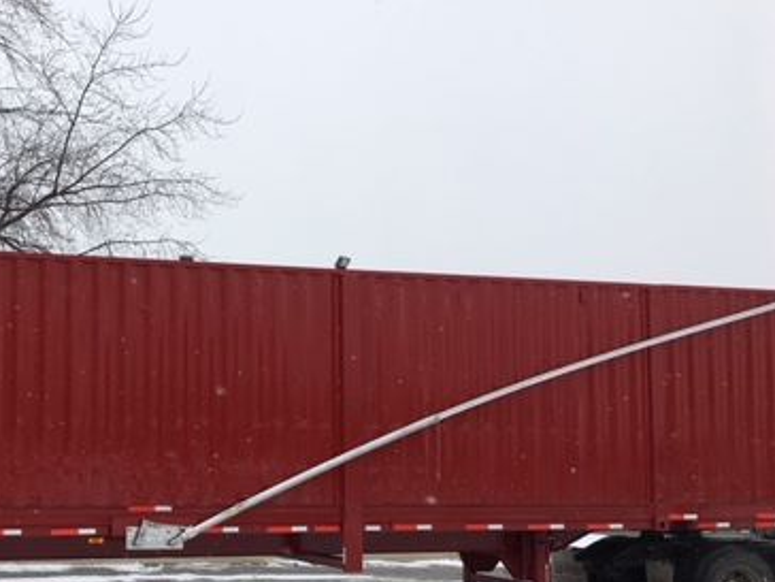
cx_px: 136
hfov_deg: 36.0
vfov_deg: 28.4
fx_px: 1142
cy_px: 388
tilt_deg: +5.0
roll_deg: -0.1
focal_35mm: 51
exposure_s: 1/541
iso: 25
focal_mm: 4.15
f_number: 2.2
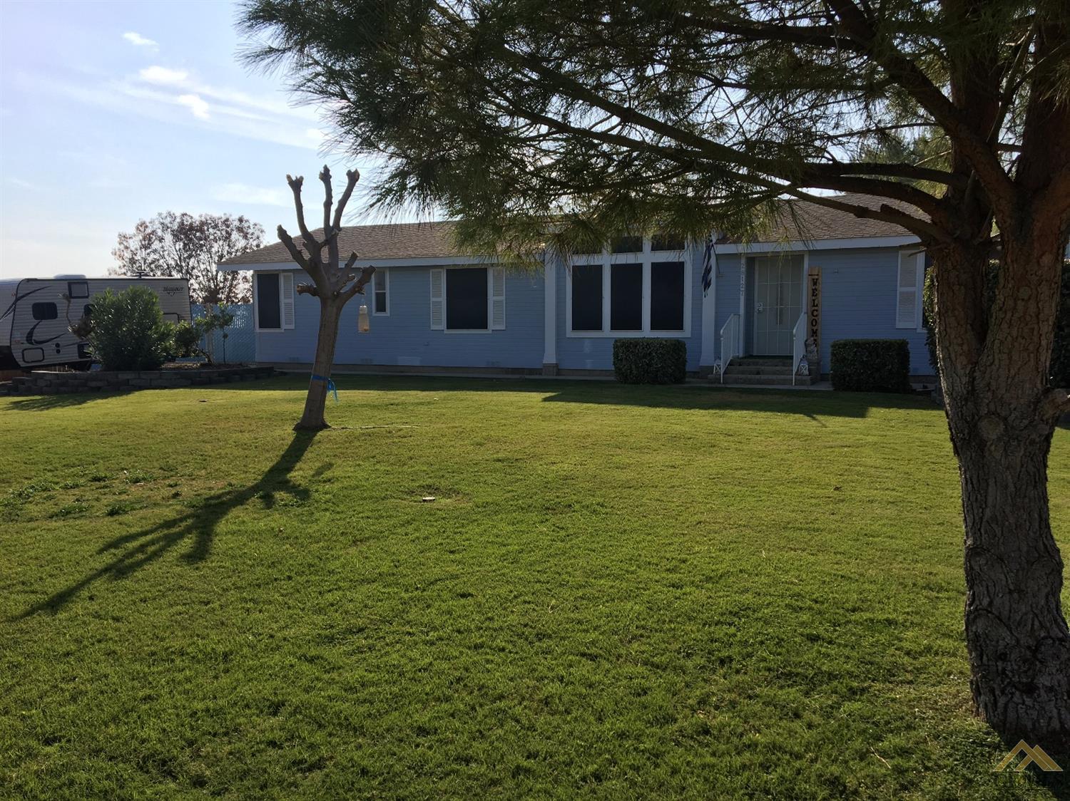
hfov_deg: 61.7
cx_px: 535
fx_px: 896
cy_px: 400
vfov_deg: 48.2
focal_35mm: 29
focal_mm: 4.15
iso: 25
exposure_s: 1/1876
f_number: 2.2
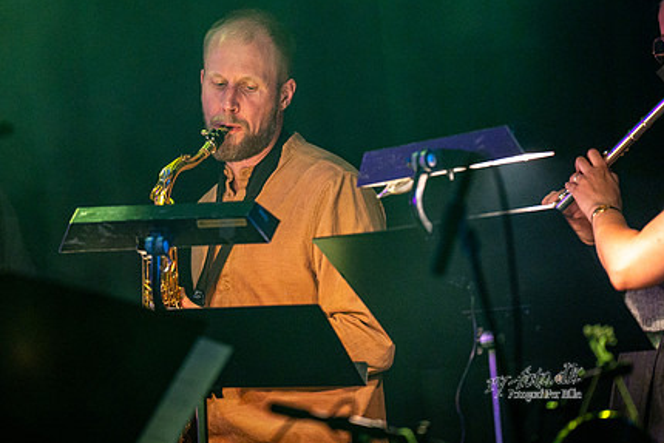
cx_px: 238
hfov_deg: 7.6
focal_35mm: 270
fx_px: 4981
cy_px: 160
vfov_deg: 5.1
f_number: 2.8
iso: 3200
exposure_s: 1/200
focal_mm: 200
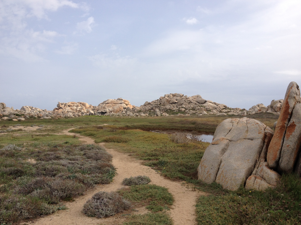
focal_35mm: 35
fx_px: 304
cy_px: 112
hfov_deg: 52.6
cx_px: 150
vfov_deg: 40.7
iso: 64
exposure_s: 1/1783
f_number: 2.4
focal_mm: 4.28
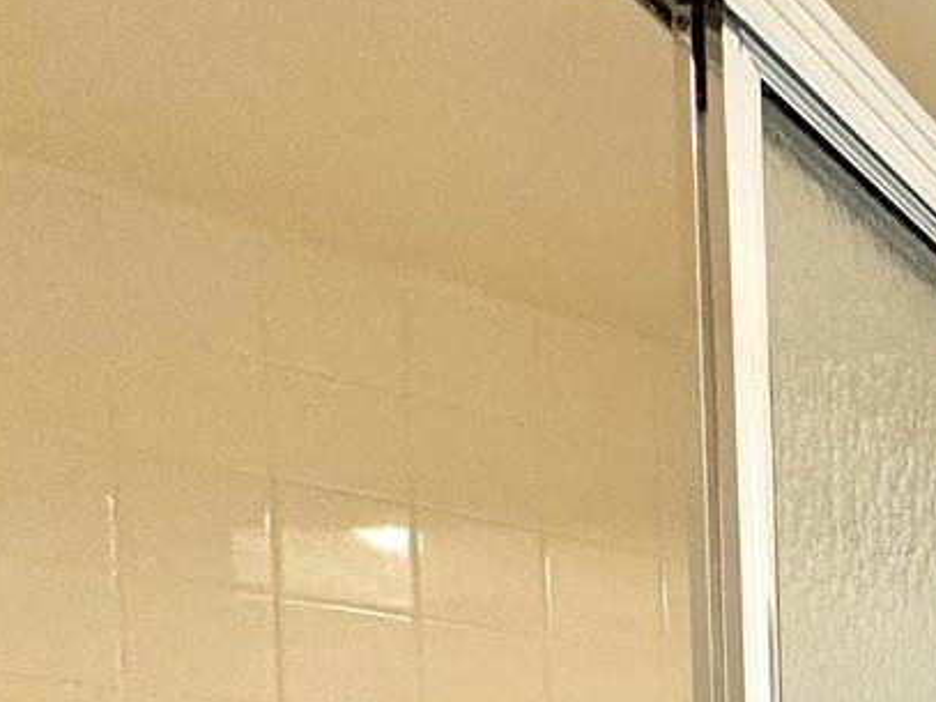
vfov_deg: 21.0
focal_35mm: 55
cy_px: 1146
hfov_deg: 23.7
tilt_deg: -4.4
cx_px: 1555
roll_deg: -0.5
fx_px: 1487
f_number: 2.2
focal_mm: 2.22
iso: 160
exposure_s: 1/60
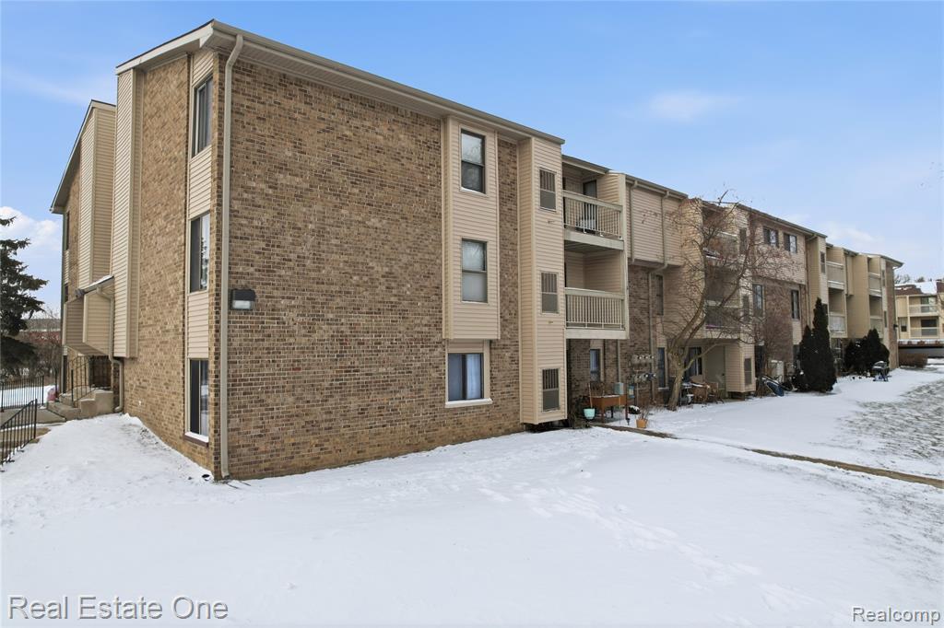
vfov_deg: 57.2
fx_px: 577
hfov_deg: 78.6
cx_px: 472
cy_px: 314
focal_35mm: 22
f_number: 2.8
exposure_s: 1/250
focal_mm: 8.4
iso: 100
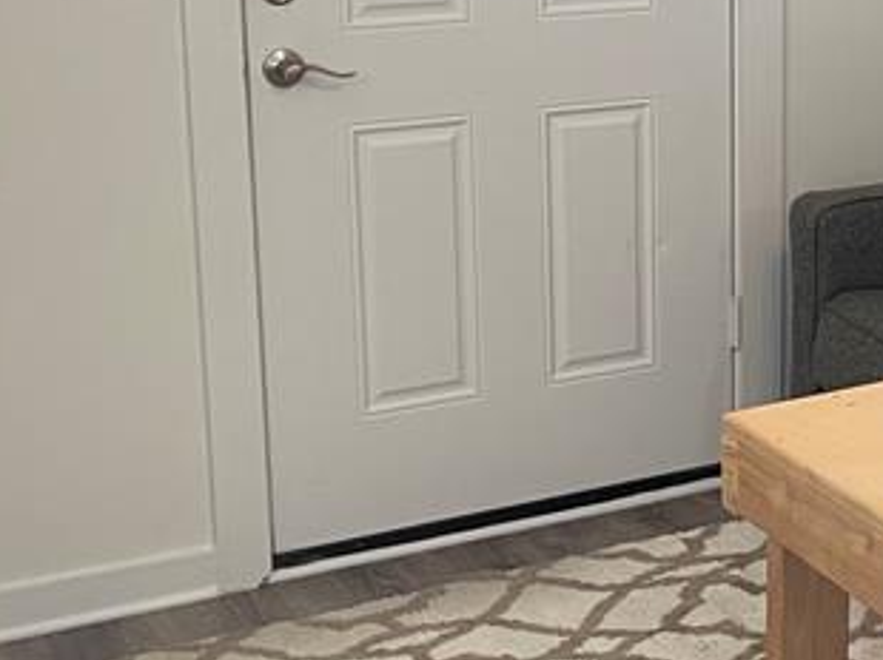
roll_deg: -3.1
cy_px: 182
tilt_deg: -14.2
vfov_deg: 17.1
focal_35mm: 86
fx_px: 2192
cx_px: 1105
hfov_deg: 21.0
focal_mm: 5.1
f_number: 1.6
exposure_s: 1/60
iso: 100
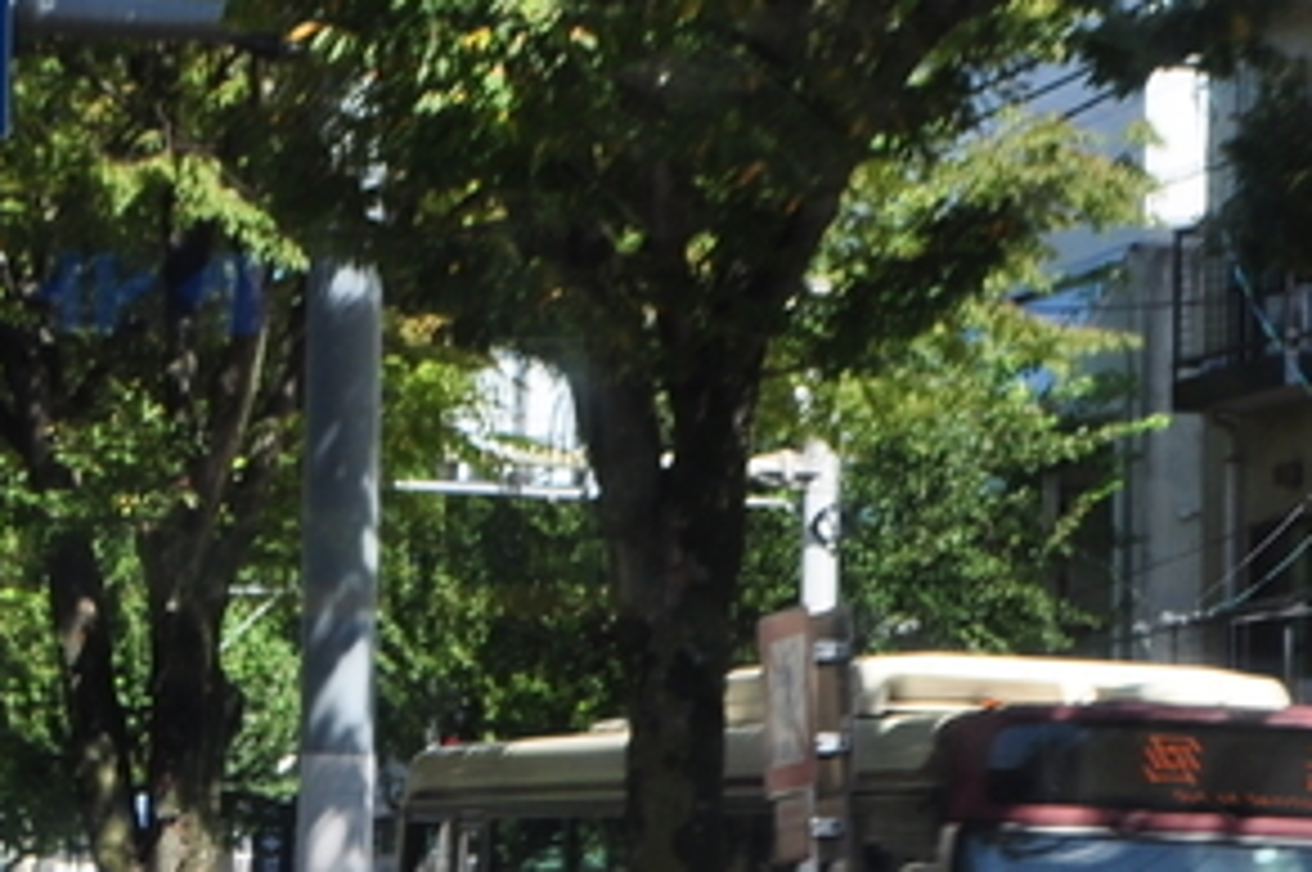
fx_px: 7171
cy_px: 303
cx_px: -553
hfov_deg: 10.2
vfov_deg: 7.0
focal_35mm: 197
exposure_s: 1/125
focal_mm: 32
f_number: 9
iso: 200
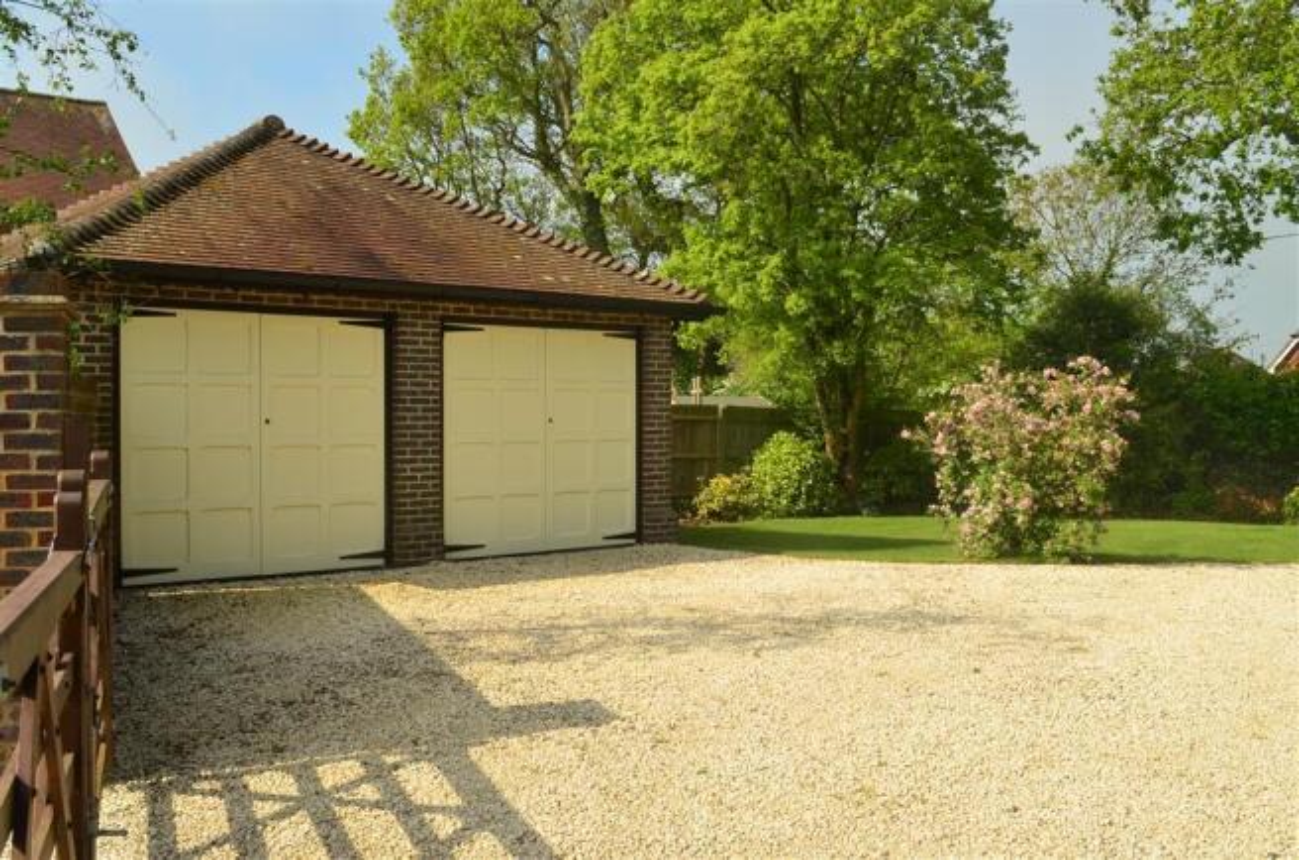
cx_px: 650
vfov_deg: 36.7
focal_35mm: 36
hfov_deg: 53.2
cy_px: 430
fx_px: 1296
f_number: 14
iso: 200
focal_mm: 24
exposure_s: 1/125
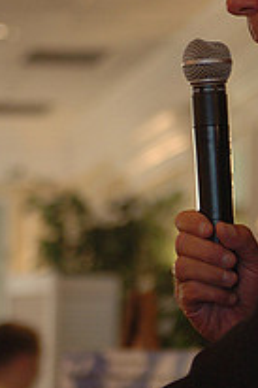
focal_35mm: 229
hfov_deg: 6.0
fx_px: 2466
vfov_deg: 9.0
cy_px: 192
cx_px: 241
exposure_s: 1/50
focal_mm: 70
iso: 400
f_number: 2.8
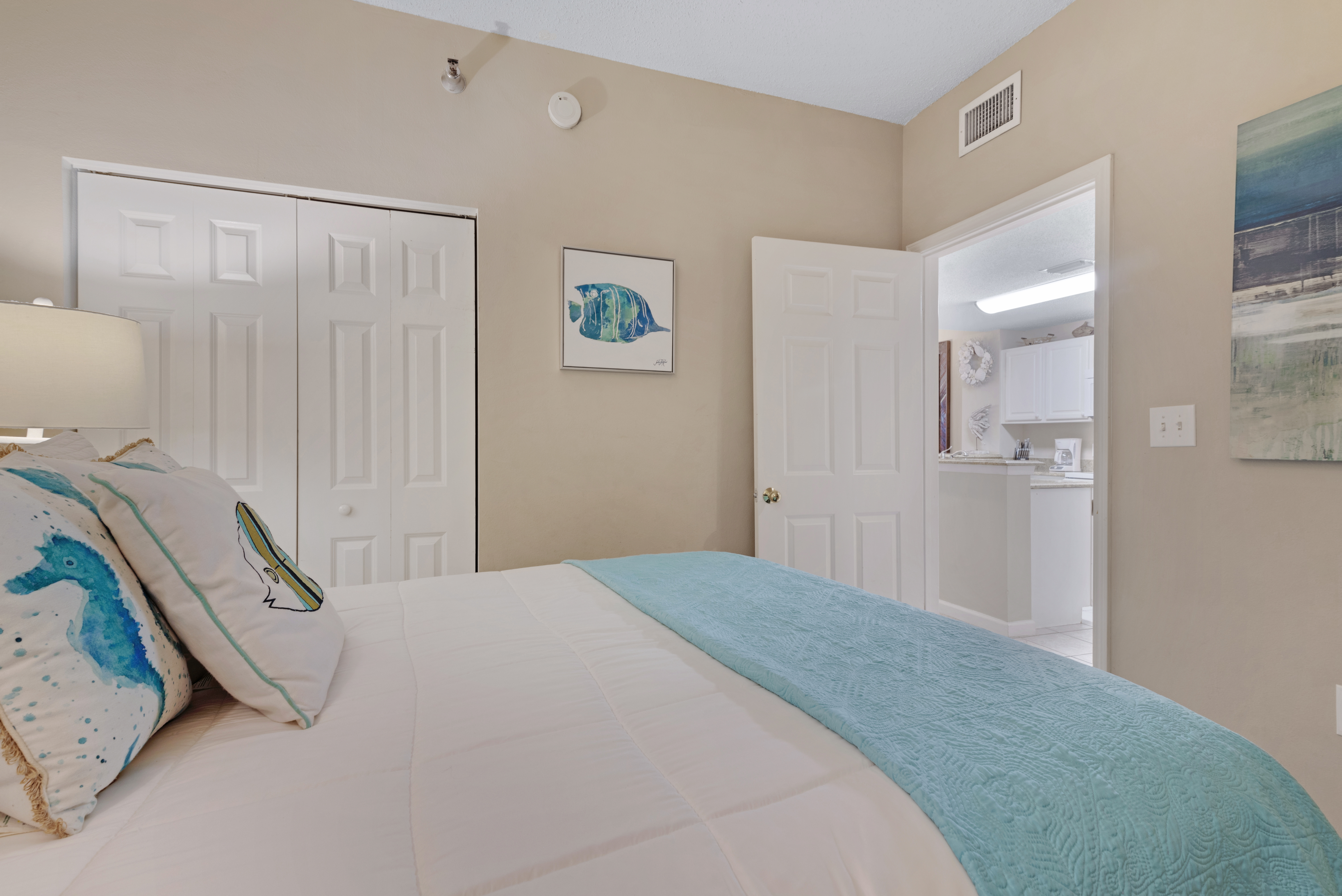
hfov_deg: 96.7
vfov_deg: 73.8
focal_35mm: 16
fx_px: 597
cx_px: 671
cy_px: 448
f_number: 9
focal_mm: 16
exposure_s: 1/6
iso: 320
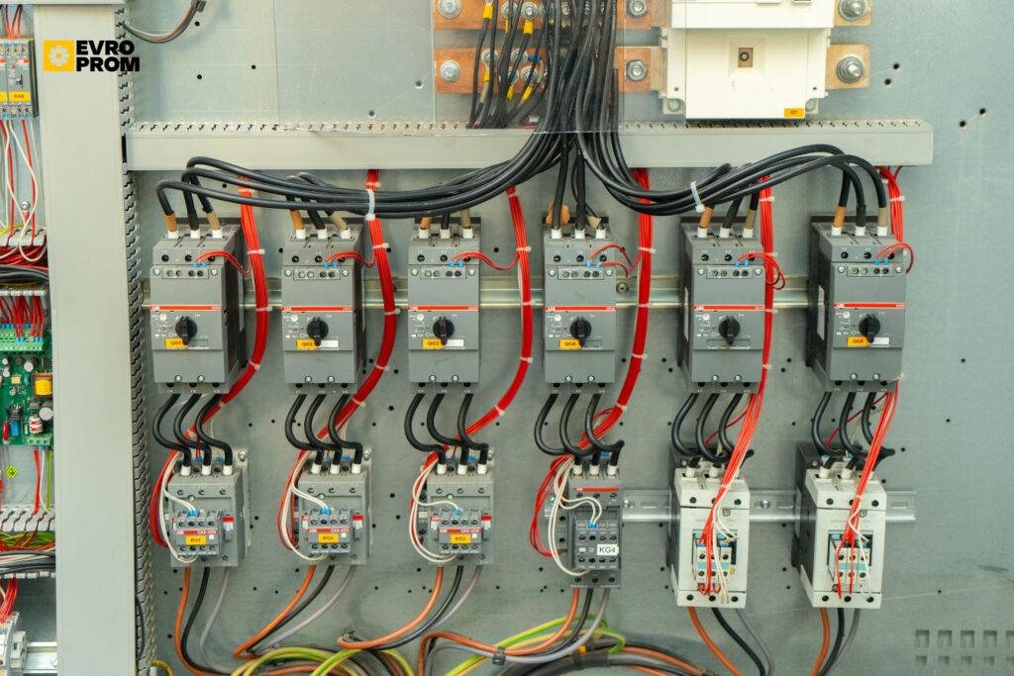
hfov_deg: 31.9
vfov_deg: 21.6
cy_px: 338
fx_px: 1775
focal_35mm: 63
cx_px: 507
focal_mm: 63
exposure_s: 1/320
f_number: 4
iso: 1000
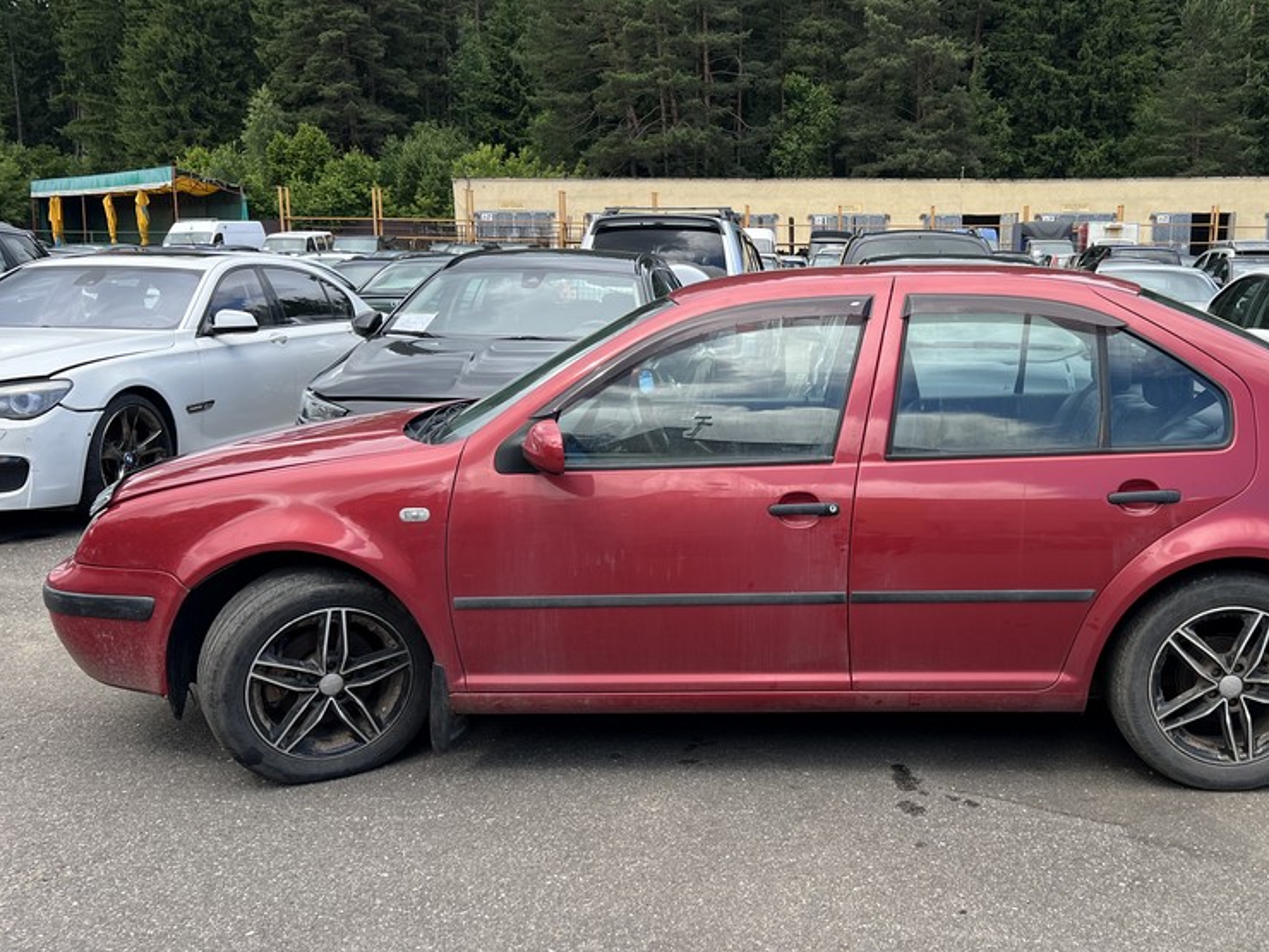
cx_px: 811
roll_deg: +0.7
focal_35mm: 36
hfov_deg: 50.7
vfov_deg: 39.6
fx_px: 1320
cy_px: 508
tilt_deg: -8.6
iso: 50
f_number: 1.5
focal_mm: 5.7
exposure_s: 1/873
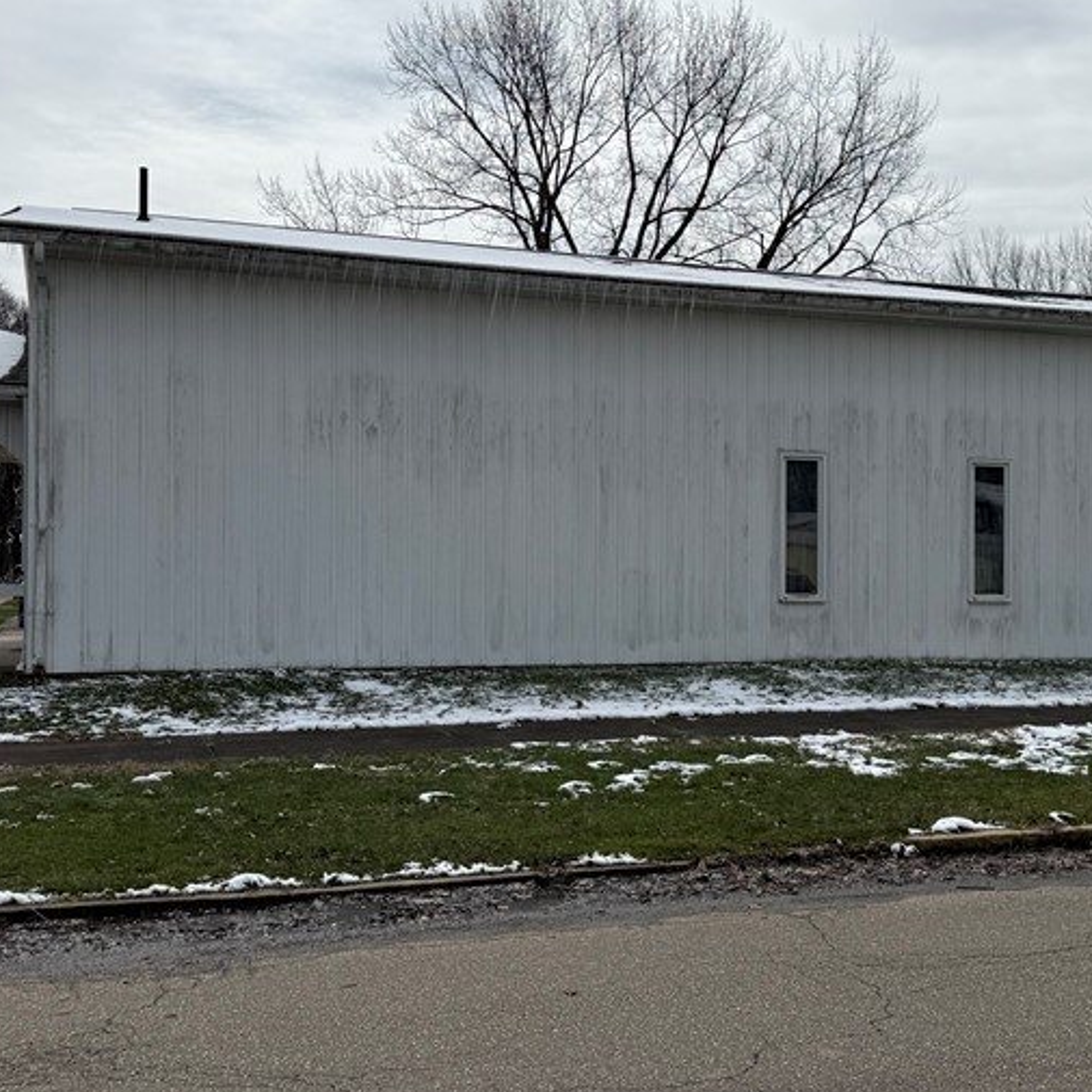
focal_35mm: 43
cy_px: 536
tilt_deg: +1.7
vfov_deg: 39.2
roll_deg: -0.6
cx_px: 703
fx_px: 1535
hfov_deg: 38.8
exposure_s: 1/14286
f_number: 1.78
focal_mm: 6.76
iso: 80
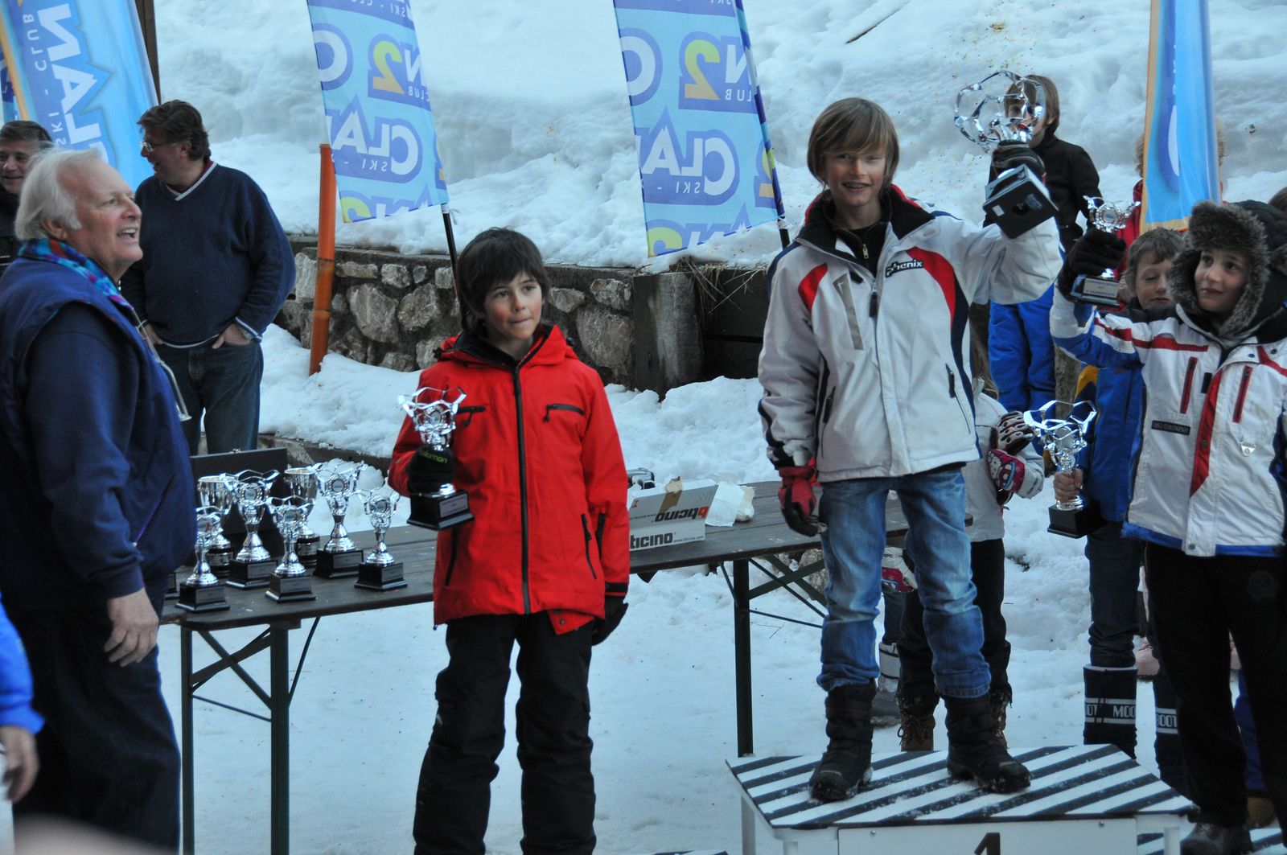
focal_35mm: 84
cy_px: 428
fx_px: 3000
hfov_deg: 24.2
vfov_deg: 16.2
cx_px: 644
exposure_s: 1/100
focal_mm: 56
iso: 640
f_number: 5.6
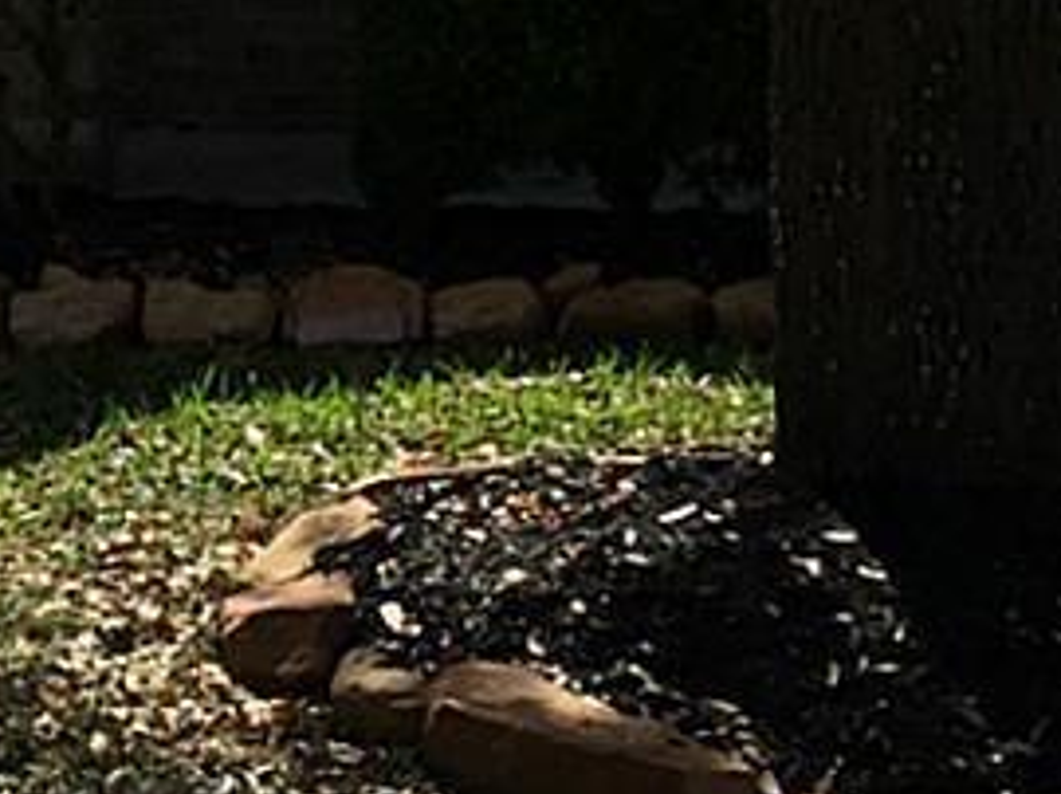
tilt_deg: +0.3
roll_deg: -0.4
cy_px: -200
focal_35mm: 110
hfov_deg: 16.3
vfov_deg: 13.0
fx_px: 3369
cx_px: -546
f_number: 2.2
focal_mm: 4.15
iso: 32
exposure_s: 1/2083
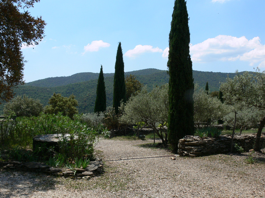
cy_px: 99
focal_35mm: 35
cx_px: 132
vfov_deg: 40.7
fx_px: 268
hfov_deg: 52.6
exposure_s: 1/400
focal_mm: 7.4
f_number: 5.6
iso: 80
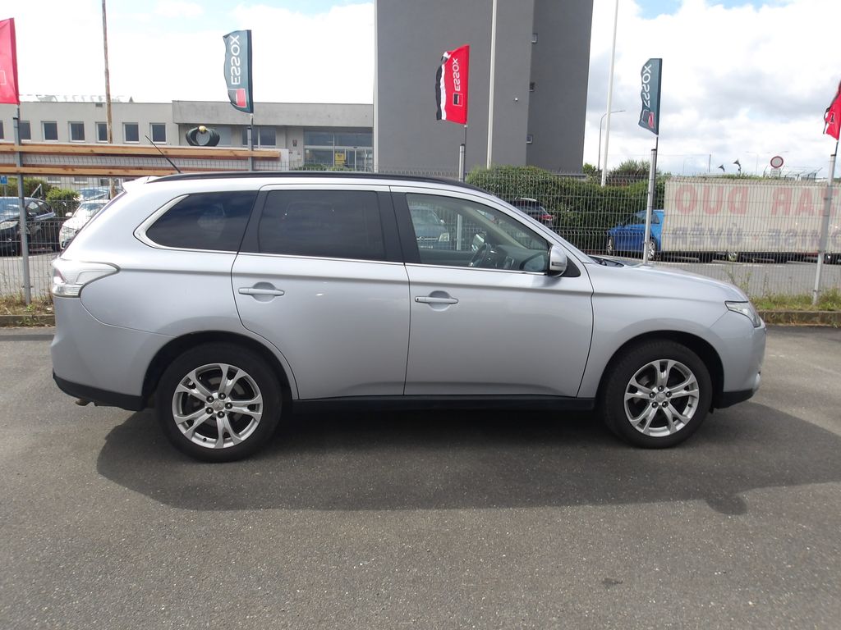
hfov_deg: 65.3
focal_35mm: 27
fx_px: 656
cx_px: 420
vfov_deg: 51.4
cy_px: 315
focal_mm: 4.9
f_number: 10.4
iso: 100
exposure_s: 1/98
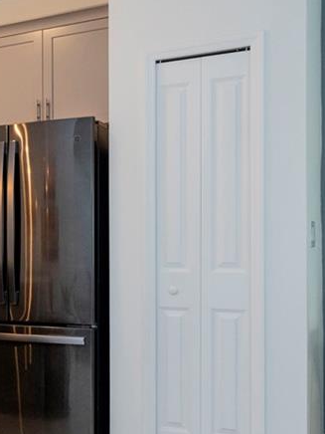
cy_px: 274
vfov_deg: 32.0
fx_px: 751
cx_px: -173
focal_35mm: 60
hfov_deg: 20.6
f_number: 9
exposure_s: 1/20
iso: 800
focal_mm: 17
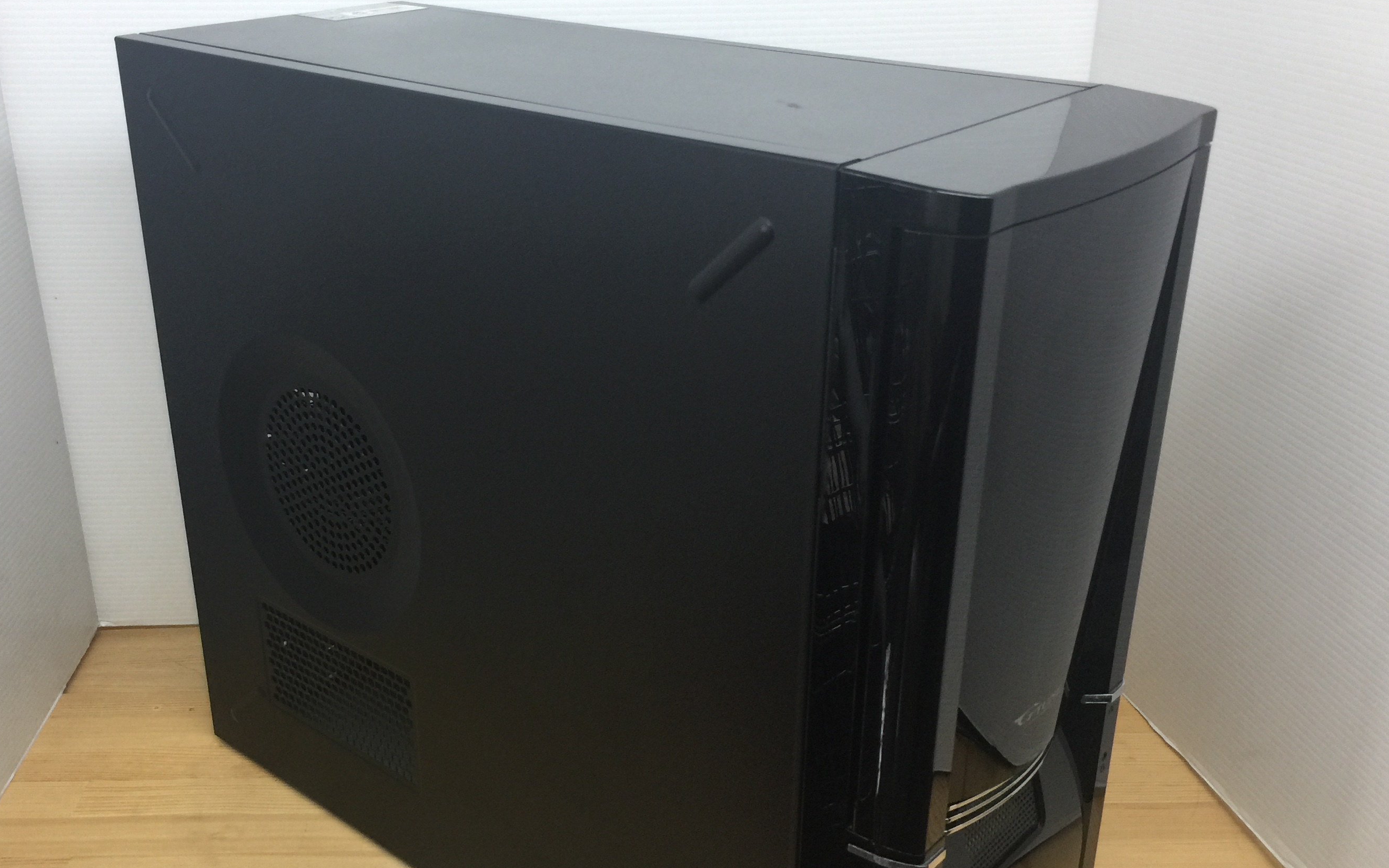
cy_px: 504
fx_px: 1438
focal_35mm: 38
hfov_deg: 51.4
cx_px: 592
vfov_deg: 33.5
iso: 50
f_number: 2.2
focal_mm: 4.15
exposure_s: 1/30
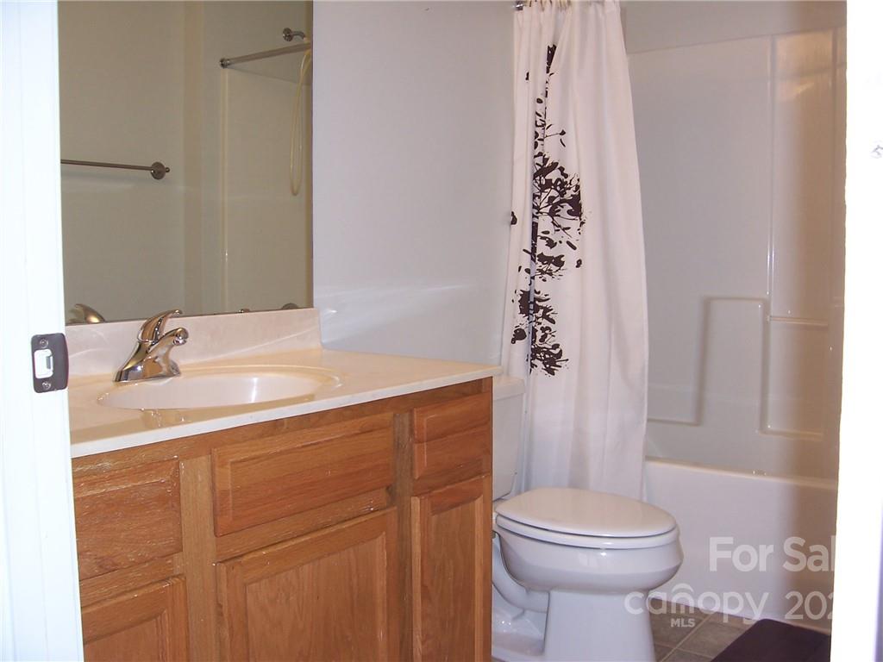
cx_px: 442
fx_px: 867
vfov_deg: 41.8
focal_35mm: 34
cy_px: 331
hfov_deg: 54.0
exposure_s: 1/60
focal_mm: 5.6
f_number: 2.7
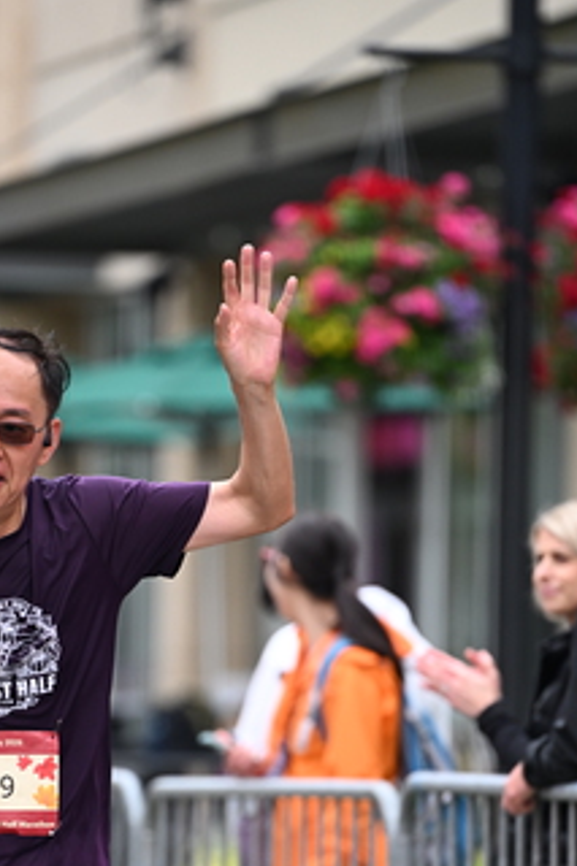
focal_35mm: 344
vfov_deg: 6.0
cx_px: 167
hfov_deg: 4.0
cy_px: 601
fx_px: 8279
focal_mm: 200
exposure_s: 1/2000
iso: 800
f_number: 2.8
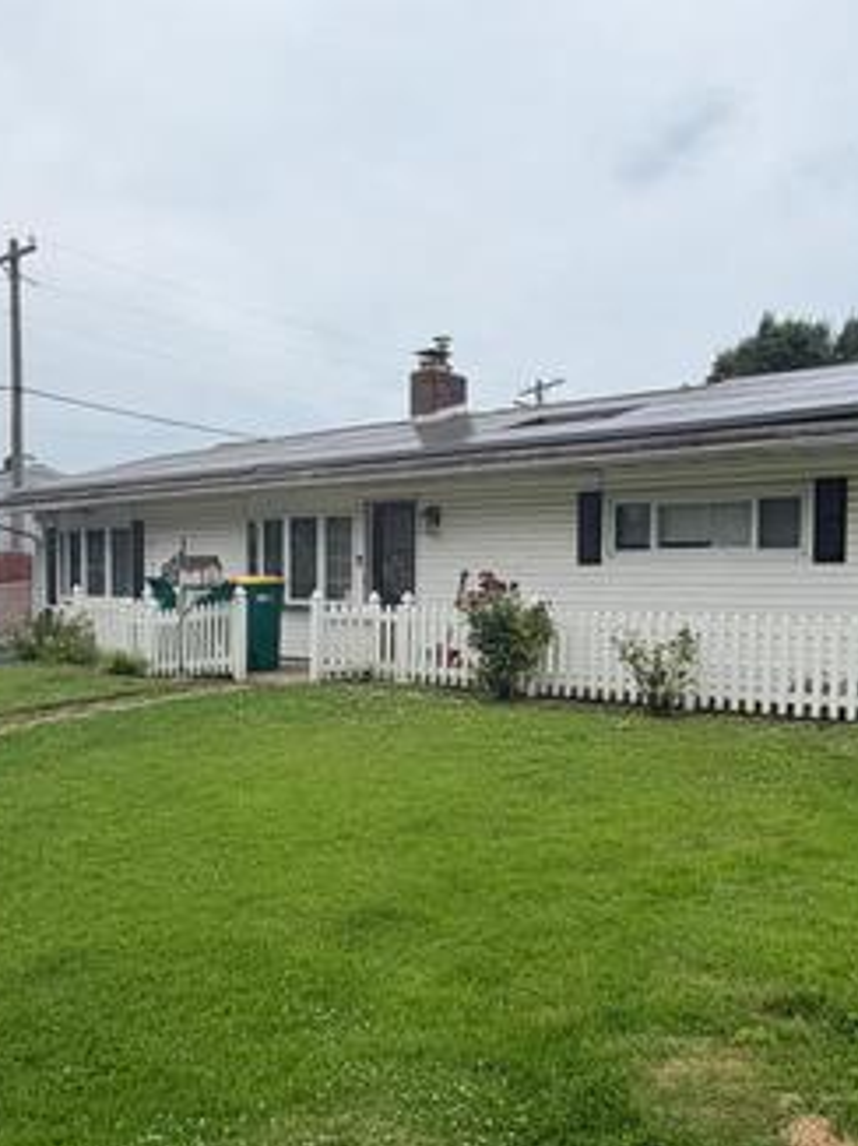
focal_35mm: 33
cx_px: 566
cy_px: 668
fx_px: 1092
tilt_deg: -3.7
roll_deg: -1.1
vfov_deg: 55.1
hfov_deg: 42.4
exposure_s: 1/1167
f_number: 2.2
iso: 20
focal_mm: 2.22
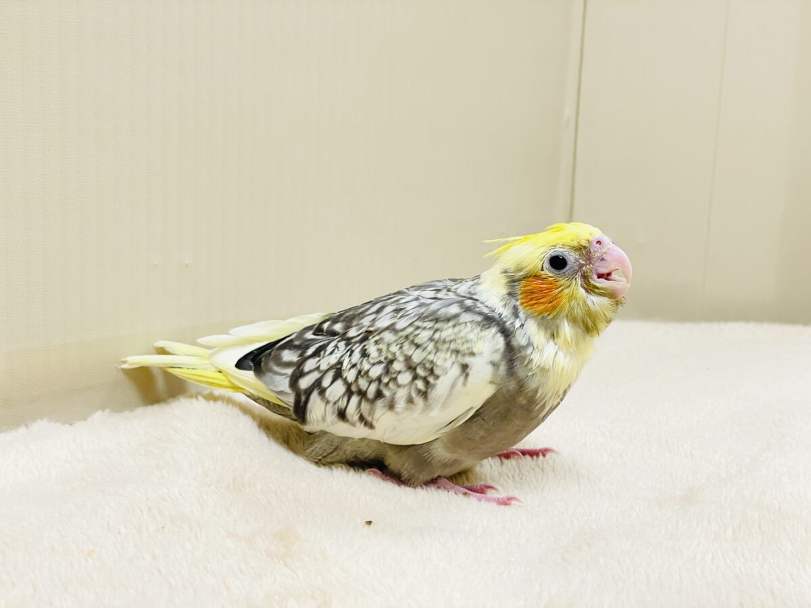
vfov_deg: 28.0
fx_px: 1218
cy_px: 304
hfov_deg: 36.8
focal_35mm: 52
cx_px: 406
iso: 125
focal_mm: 6
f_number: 2
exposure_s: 1/99
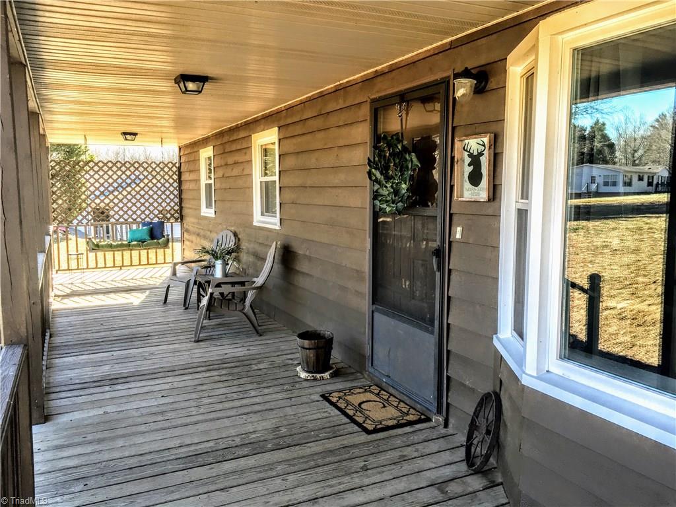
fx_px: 566
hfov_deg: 61.7
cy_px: 254
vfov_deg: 48.2
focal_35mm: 29
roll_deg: +0.2
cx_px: 338
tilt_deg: -6.0
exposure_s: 1/120
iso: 32
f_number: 2.2
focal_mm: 4.15
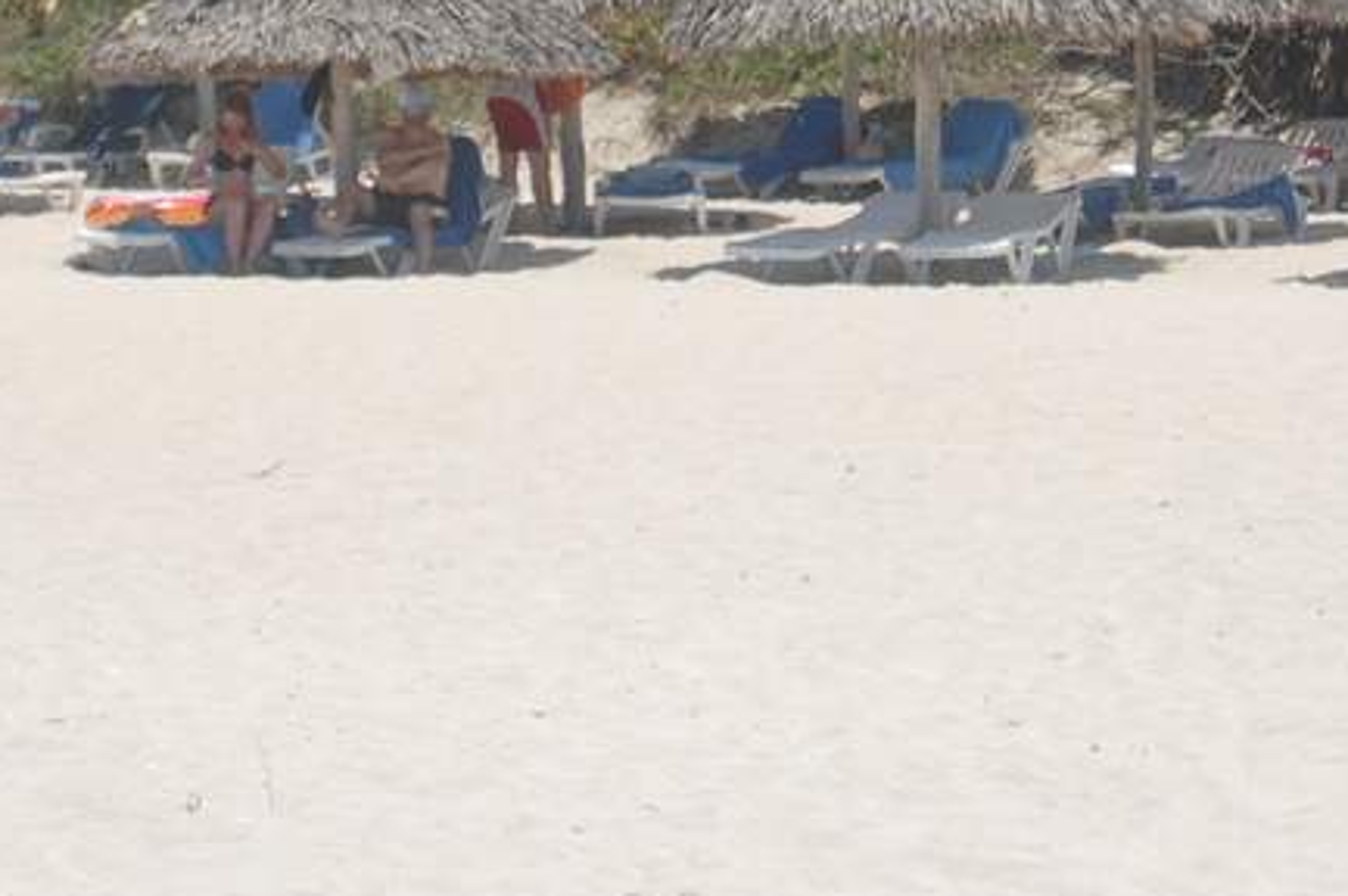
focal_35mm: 195
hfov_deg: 10.5
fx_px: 7303
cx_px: 635
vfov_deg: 7.0
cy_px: -138
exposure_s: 1/1000
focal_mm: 55
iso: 200
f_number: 5.6
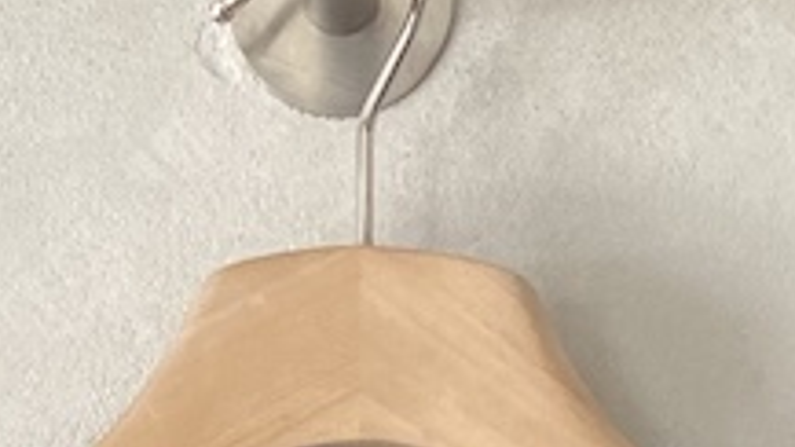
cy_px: 1761
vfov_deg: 6.9
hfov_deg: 15.5
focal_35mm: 139
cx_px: 359
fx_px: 2930
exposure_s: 1/101
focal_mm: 4.25
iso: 125
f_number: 1.8
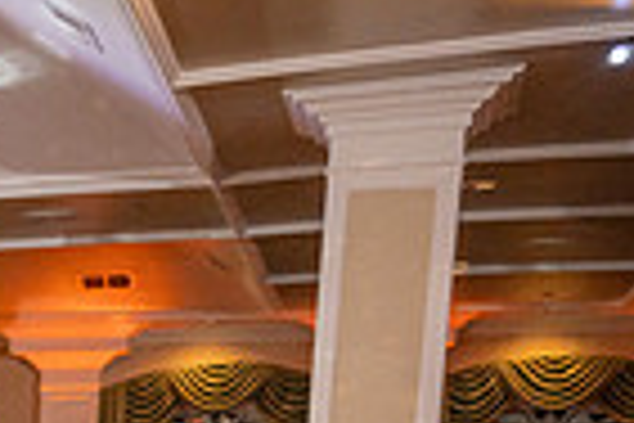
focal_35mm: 99
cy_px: 745
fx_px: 1743
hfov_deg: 17.1
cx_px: -490
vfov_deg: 12.7
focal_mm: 24
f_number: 3.2
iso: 640
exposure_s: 1/160
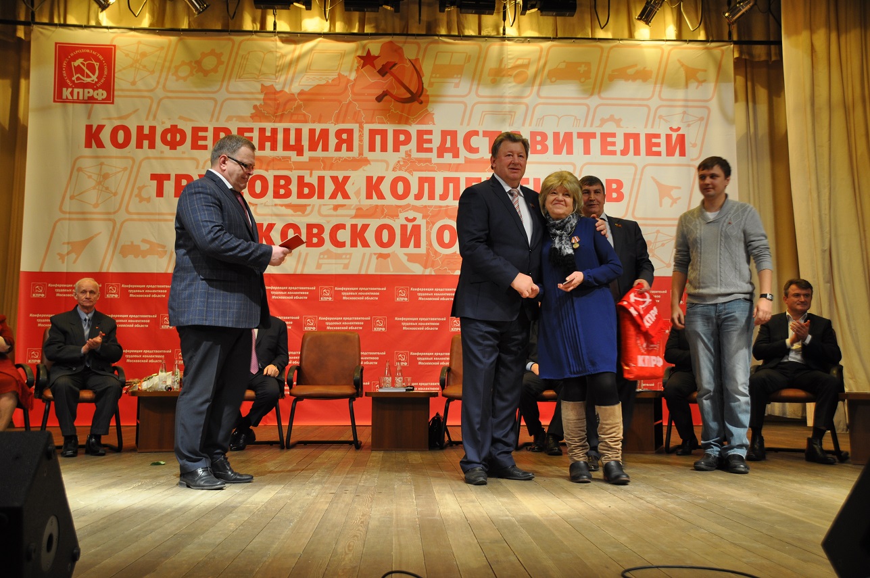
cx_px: 435
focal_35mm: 33
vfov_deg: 39.9
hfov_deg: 57.3
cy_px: 289
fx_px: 797
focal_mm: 22
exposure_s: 1/25
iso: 400
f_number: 5
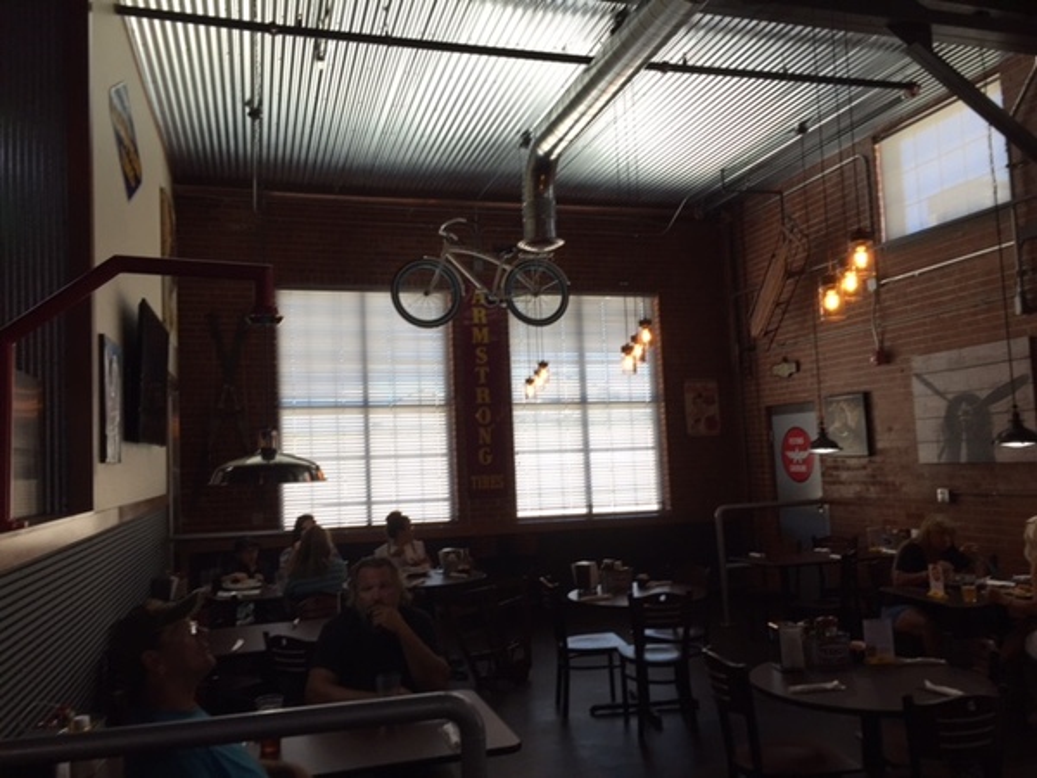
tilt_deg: +3.7
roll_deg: +0.8
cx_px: 518
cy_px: 389
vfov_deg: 48.2
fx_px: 869
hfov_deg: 61.7
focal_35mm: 29
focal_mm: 4.15
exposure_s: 1/120
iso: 50
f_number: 2.2
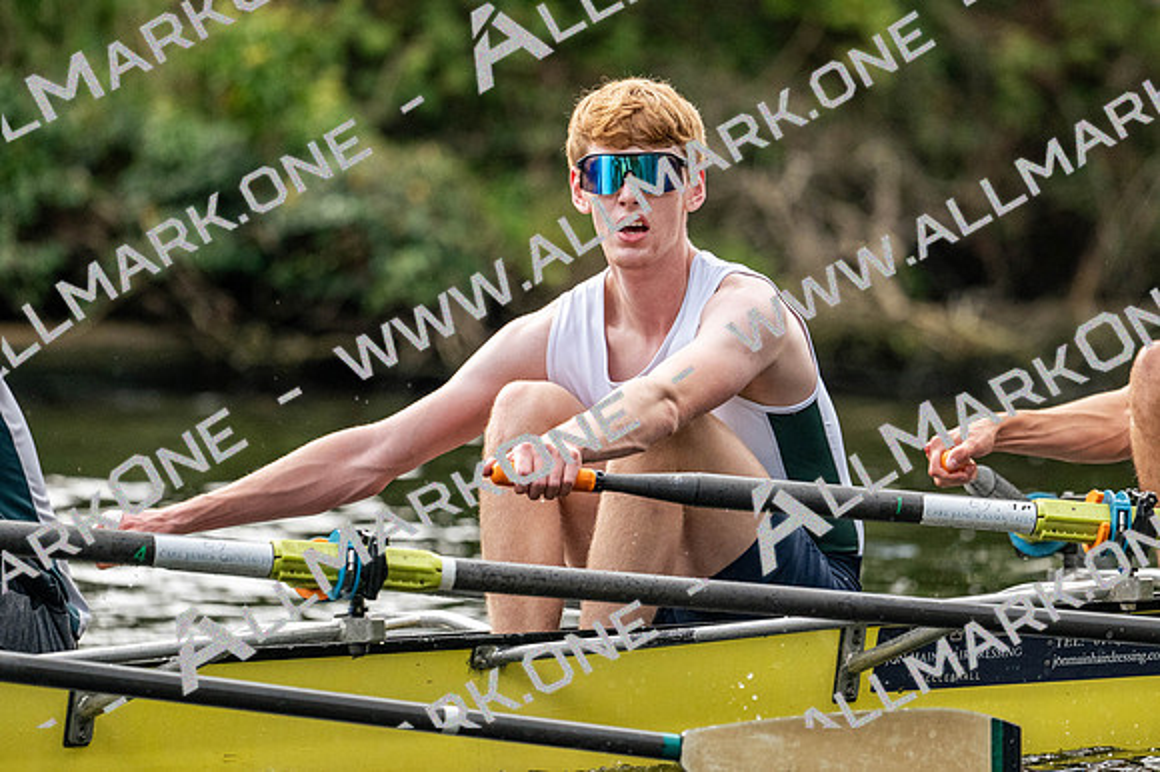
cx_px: 580
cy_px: 386
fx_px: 19326
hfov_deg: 3.4
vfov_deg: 2.3
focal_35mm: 600
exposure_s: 1/2500
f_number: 4.5
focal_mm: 400
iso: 1400
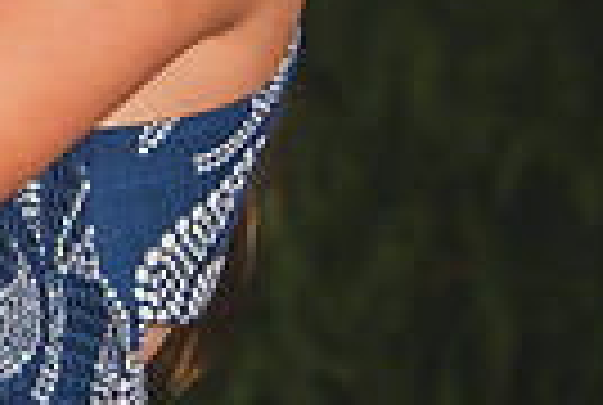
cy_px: -236
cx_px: -621
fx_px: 2468
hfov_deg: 12.3
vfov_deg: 9.1
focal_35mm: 147
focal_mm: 34
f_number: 2.8
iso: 200
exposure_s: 1/1000
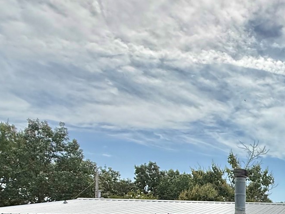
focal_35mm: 41
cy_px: 239
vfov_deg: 31.0
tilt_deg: +1.1
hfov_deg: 36.0
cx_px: 339
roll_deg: -1.2
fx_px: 338
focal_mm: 2.22
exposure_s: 1/2320
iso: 50
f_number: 2.2
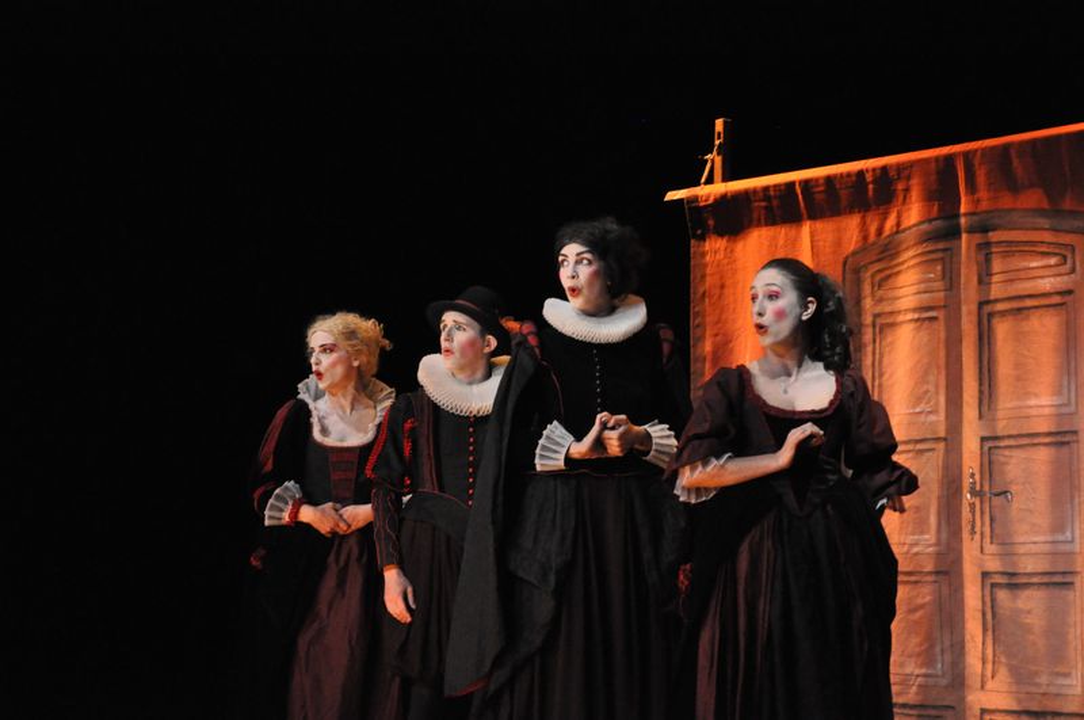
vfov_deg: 15.7
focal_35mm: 87
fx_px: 2616
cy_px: 360
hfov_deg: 23.4
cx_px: 542
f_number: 5
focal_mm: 58
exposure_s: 1/60
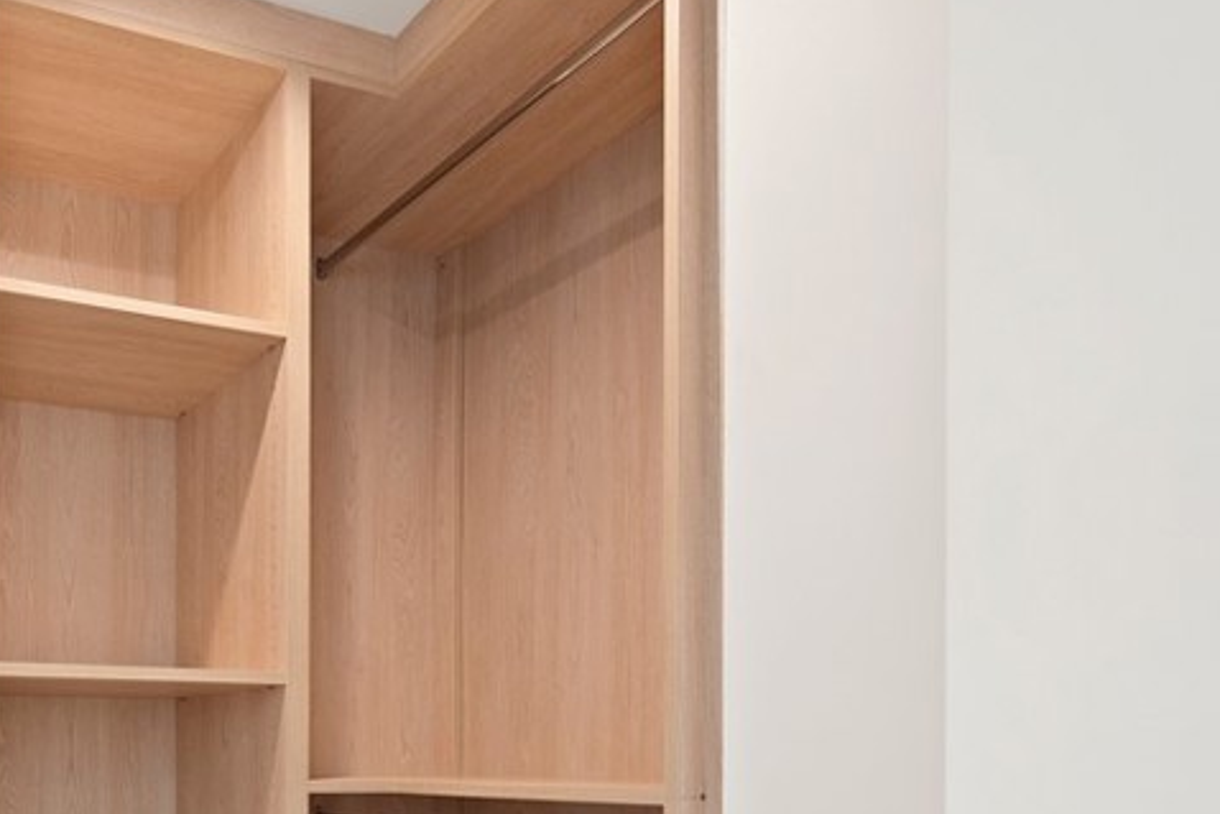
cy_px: 757
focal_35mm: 30
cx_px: 97
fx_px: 1017
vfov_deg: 39.9
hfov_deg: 53.3
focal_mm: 14
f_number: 8
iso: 100
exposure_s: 1/1.25
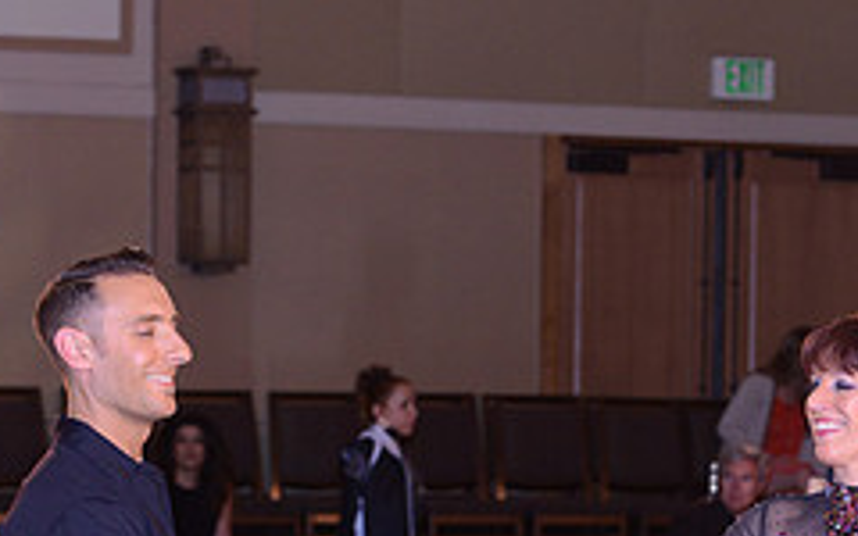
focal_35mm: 197
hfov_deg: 10.6
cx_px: 524
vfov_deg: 6.6
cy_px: 718
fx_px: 4607
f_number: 5
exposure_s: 1/250
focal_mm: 80
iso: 1600
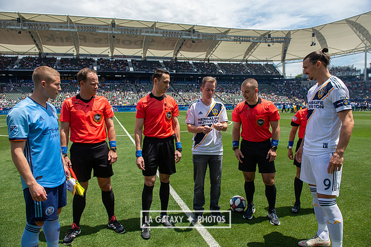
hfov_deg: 73.7
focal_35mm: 24
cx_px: 186
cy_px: 124
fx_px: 247
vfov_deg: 53.2
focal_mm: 24
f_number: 5.6
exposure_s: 1/1000
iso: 200
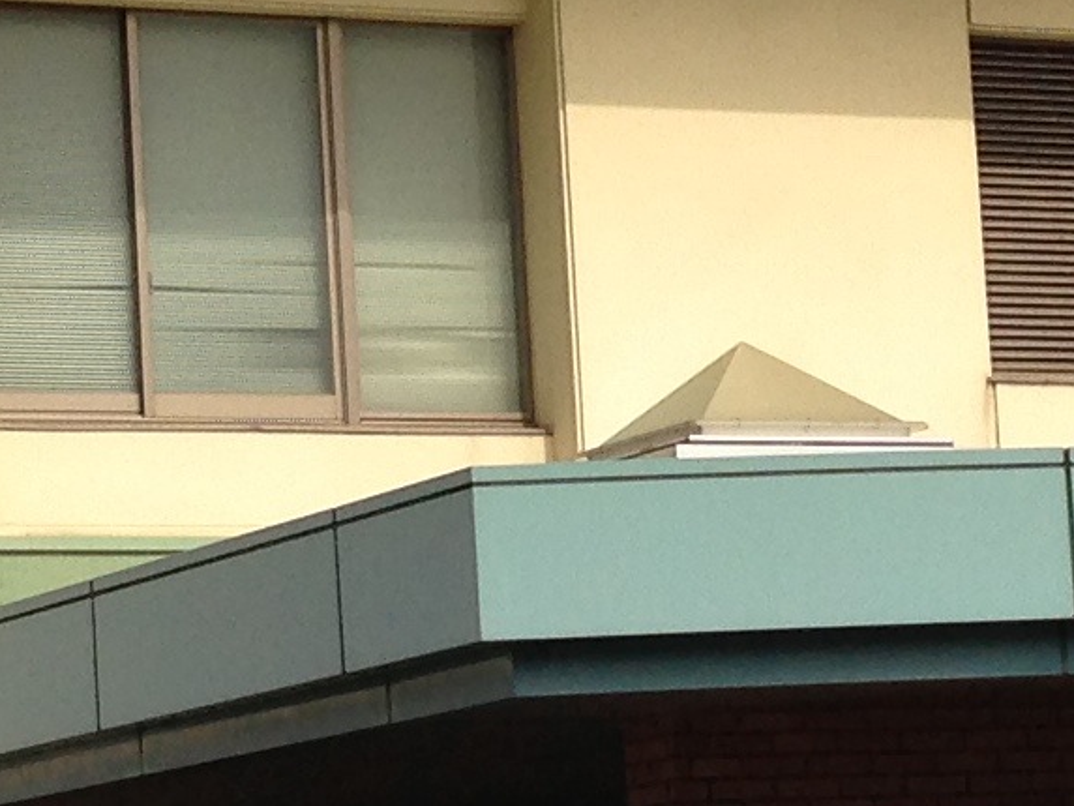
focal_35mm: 188
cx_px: 716
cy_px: 238
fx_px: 5834
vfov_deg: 7.9
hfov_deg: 10.5
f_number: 2.4
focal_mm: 4.13
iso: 50
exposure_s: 1/1938
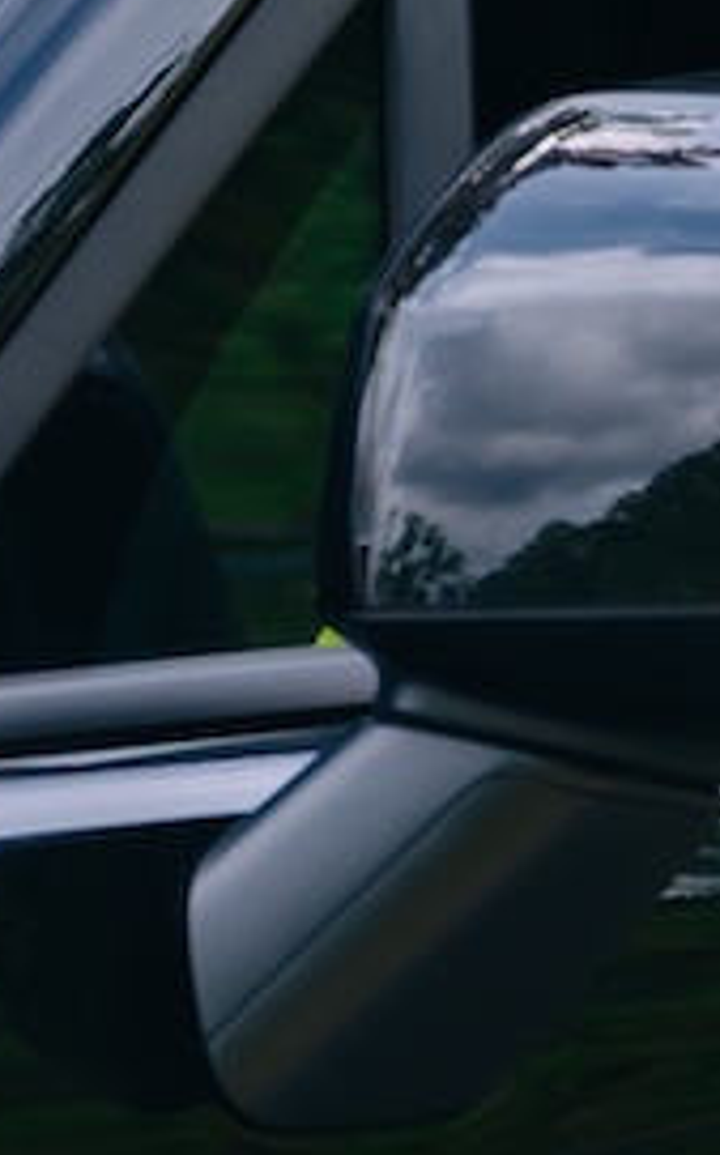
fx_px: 35534
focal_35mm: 1130
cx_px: 1564
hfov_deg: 1.2
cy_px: -17
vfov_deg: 1.9
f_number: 4.5
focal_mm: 200
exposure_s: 1/800
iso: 200
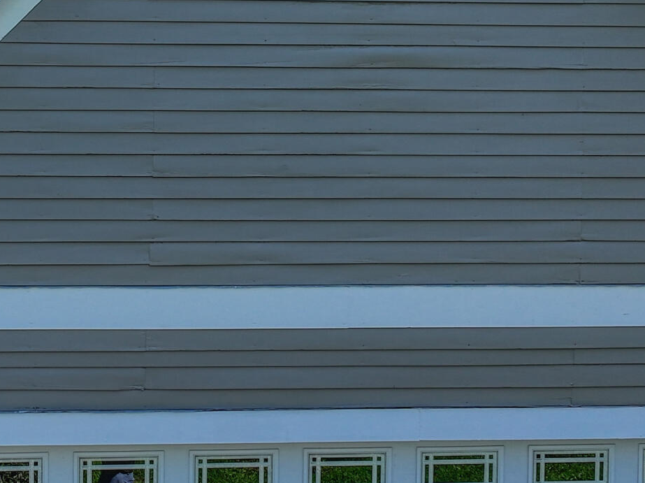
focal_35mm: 78
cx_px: 15
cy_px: 147
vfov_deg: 18.8
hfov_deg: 24.0
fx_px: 1452
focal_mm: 12.3
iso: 180
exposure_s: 1/2000
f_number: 2.8
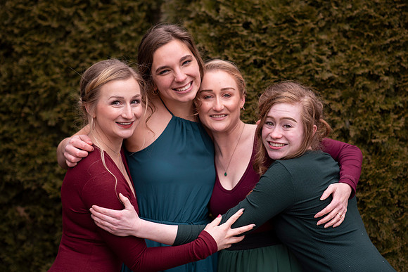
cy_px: 136
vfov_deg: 16.1
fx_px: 964
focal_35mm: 85
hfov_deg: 23.9
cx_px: 204
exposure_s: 1/125
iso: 100
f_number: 2.5
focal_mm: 85
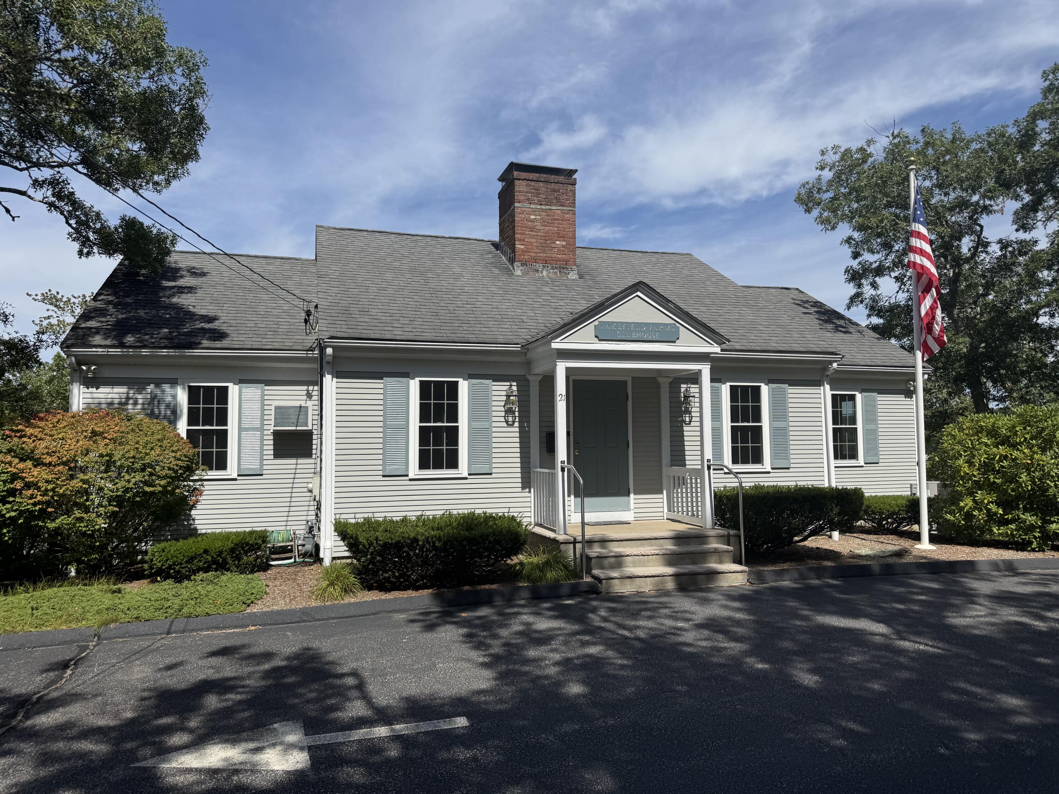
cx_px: 530
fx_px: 734
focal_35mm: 24
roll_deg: +0.4
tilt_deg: +4.3
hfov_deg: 71.6
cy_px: 397
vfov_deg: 56.8
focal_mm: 6.76
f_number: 1.78
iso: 80
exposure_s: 1/7092
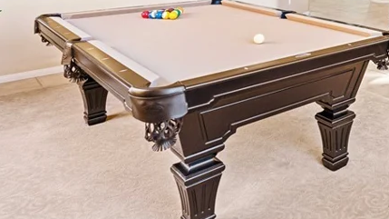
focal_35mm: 40
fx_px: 412
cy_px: -55
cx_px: 448
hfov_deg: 39.2
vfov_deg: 26.0
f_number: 4.5
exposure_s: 1/50
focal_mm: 16
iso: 640
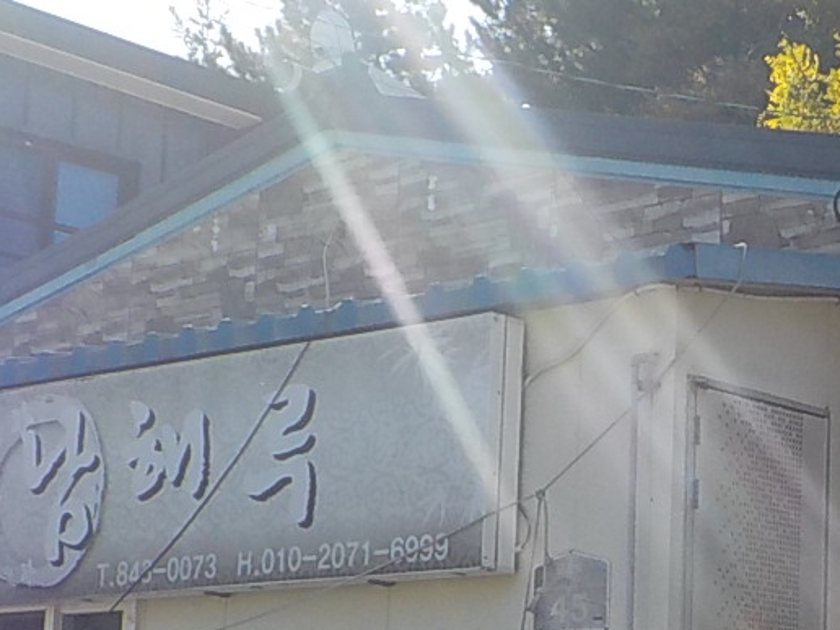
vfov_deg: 15.7
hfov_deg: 20.6
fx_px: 2257
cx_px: 767
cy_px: 586
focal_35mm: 93
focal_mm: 4.1
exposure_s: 1/1000
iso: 125
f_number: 3.3
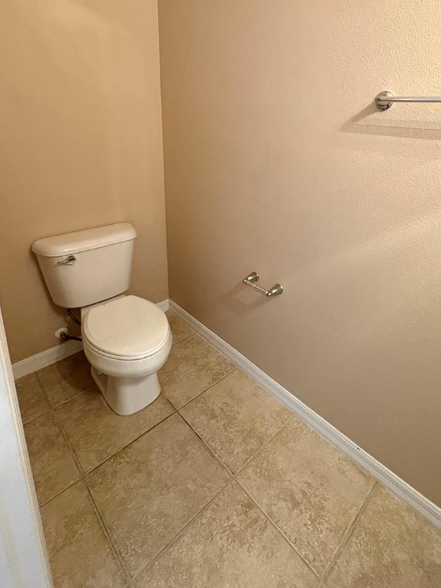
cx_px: 266
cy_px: 204
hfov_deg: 68.0
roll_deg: -2.8
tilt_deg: -14.2
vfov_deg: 82.2
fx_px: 323
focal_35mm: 19
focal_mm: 2.22
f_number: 2.2
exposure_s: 1/60
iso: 500
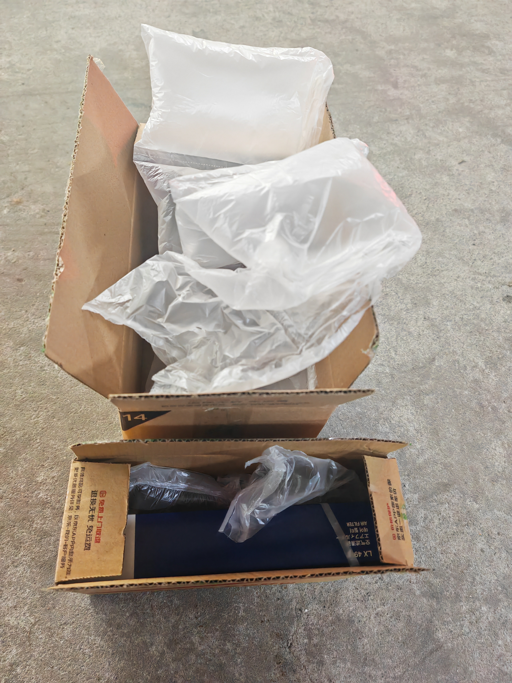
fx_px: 532
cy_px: 342
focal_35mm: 27
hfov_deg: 51.4
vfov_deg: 65.3
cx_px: 256
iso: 800
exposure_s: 1/33
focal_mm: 7.62
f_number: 1.6
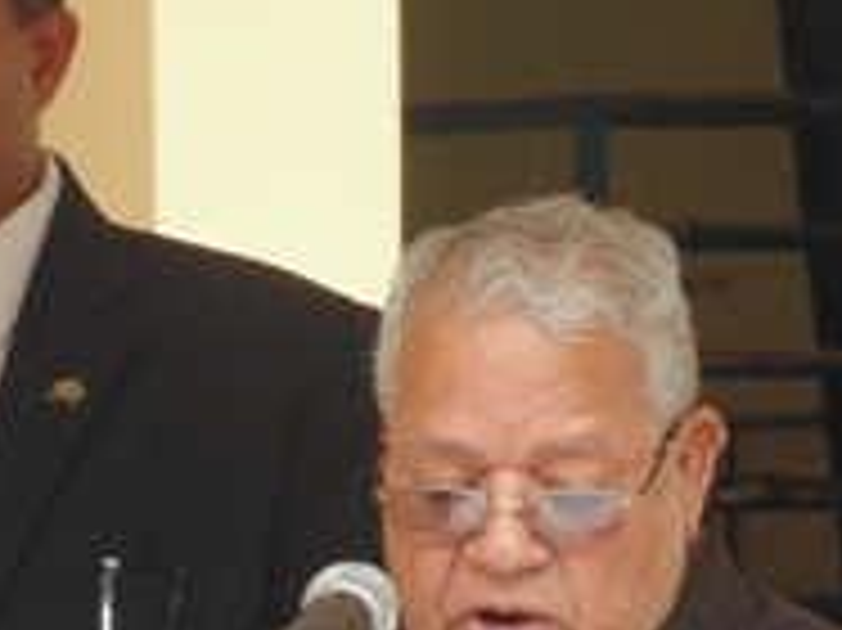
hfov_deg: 3.5
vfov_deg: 2.6
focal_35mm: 568
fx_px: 13807
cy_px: 464
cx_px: 419
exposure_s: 1/125
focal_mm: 42.3
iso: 200
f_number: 5.6
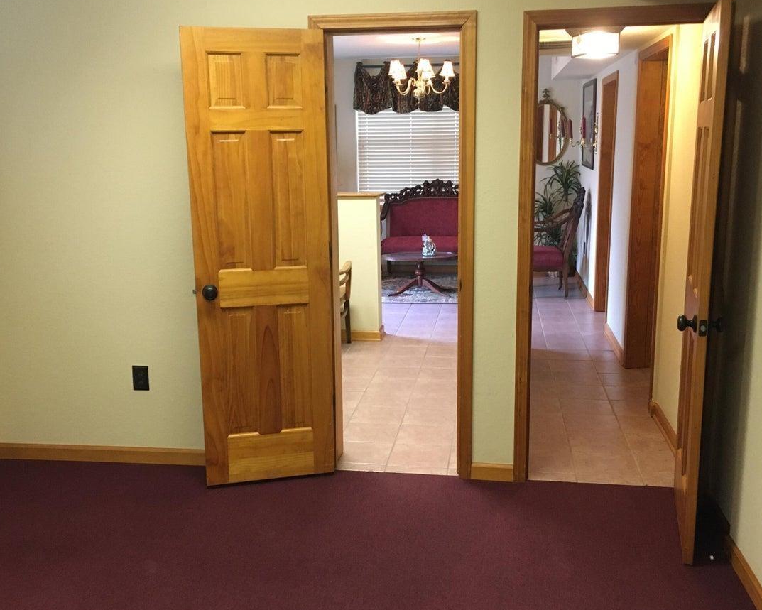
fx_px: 812
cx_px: 382
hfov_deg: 50.3
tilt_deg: -11.3
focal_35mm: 36
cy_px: 308
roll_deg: +0.7
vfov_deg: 41.2
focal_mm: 4.15
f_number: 2.2
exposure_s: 1/30
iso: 200
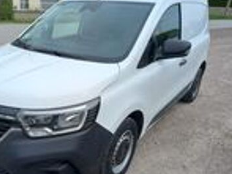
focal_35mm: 34
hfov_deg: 52.9
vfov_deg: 41.7
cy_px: 98
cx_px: 78
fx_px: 228
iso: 25
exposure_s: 1/602
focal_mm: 4.6
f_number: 2
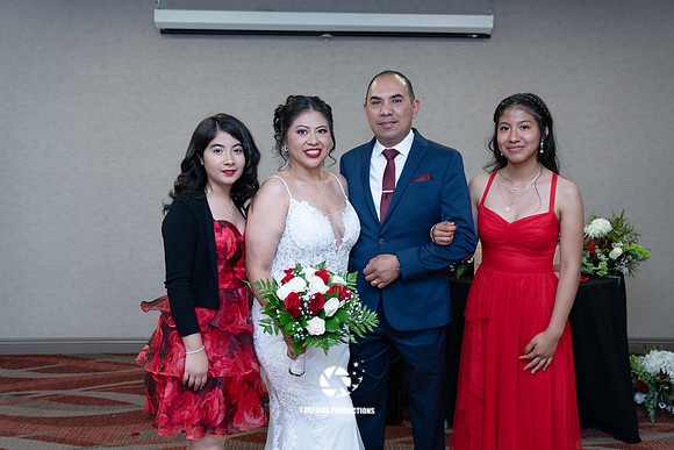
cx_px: 337
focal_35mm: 35
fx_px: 655
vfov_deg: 37.9
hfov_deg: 54.4
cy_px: 225
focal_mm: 35
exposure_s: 1/125
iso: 1000
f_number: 3.2
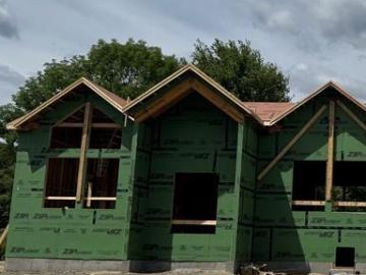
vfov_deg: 22.9
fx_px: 677
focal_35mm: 64
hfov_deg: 28.4
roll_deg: -1.4
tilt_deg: +10.0
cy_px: 121
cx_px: 366
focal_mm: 6.76
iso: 80
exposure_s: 1/10417
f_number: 1.78
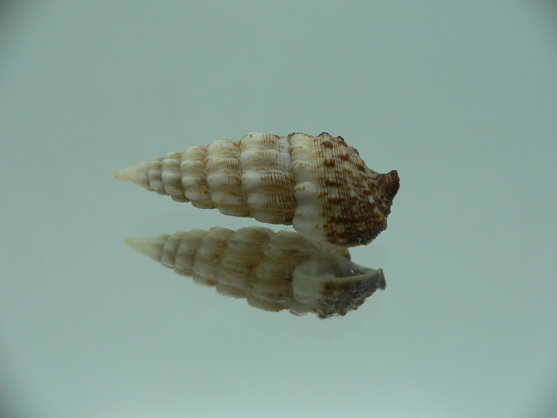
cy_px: 209
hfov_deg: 52.6
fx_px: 563
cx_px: 278
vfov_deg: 40.7
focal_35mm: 35
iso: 80
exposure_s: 1/60
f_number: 2.8
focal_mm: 4.6
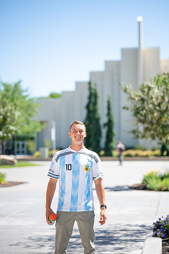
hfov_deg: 16.1
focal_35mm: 85
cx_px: 84
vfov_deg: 23.9
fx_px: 598
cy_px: 127
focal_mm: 85
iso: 100
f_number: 1.8
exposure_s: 1/2000
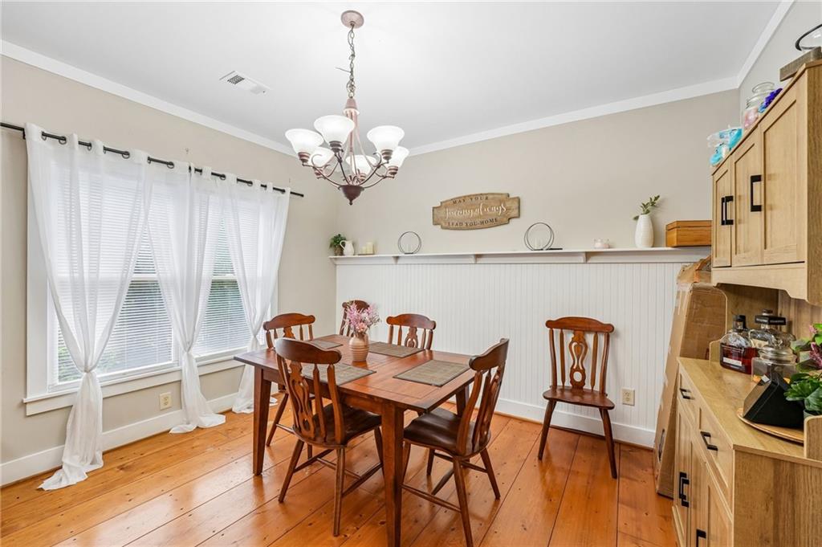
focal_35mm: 14
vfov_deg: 81.1
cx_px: 411
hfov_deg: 104.3
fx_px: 319
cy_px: 274
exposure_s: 1/10
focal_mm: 14
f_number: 8
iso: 320
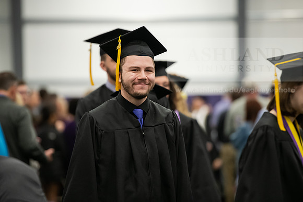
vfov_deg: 7.2
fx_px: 1599
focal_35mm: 190
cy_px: 101
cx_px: 152
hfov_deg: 10.8
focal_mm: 190
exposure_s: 1/200
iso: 3200
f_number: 3.2
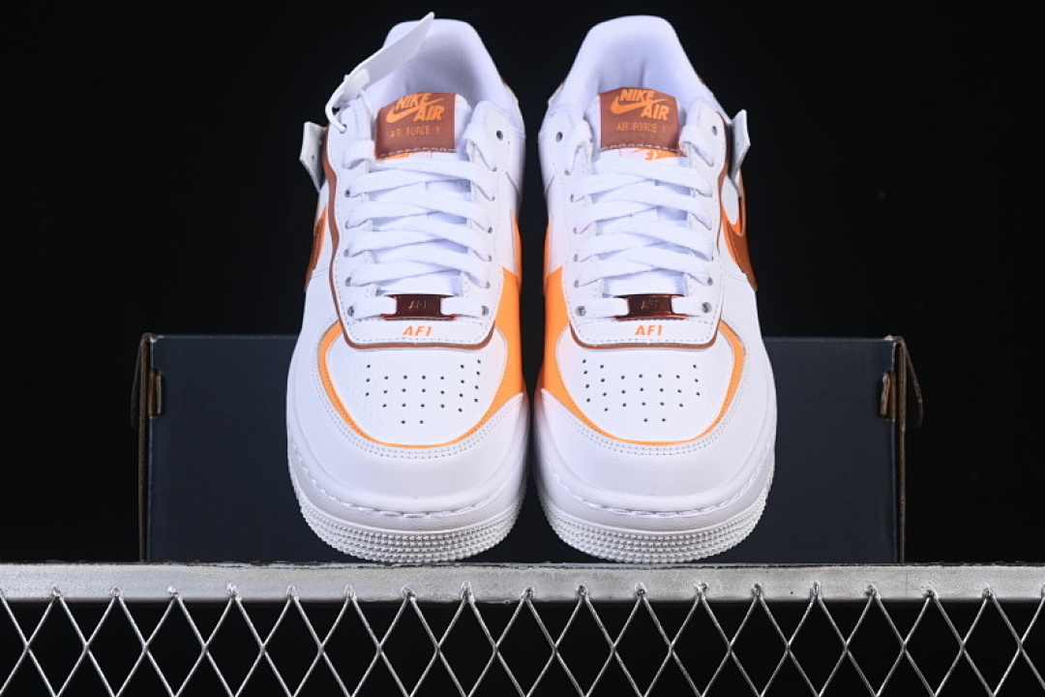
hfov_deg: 27.0
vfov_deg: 18.2
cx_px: 522
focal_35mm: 75
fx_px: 2177
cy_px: 348
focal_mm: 50
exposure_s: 1/80
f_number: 8
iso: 160
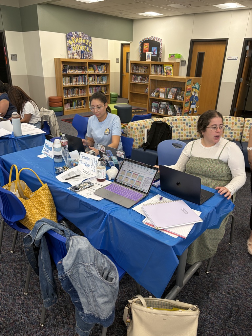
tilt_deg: -23.4
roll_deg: -1.9
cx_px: 126
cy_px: 168
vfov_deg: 67.3
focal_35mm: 26
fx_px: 252
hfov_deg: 53.1
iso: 100
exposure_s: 1/60
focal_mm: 5.96
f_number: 1.6
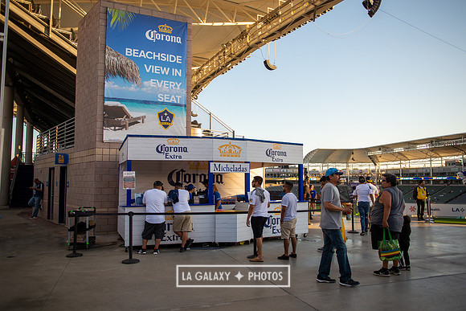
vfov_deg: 46.7
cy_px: 156
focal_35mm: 28
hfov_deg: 65.8
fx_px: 360
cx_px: 233
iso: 125
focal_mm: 27
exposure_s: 1/640
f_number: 2.8
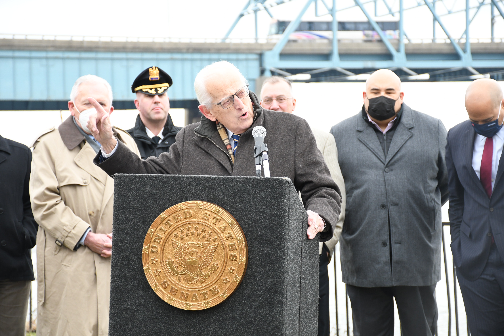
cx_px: 252
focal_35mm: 112
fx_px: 1568
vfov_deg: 12.2
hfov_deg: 18.3
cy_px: 168
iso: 800
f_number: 5
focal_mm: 75
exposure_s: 1/400
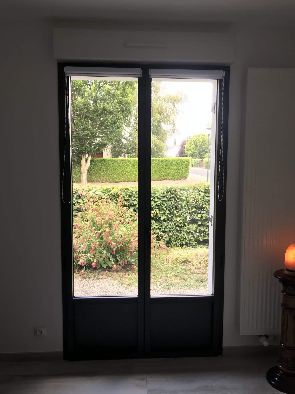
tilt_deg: -5.9
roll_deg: -0.4
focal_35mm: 28
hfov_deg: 49.7
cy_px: 197
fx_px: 318
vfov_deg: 63.4
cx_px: 148
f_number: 1.8
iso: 40
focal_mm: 3.99
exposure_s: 1/100
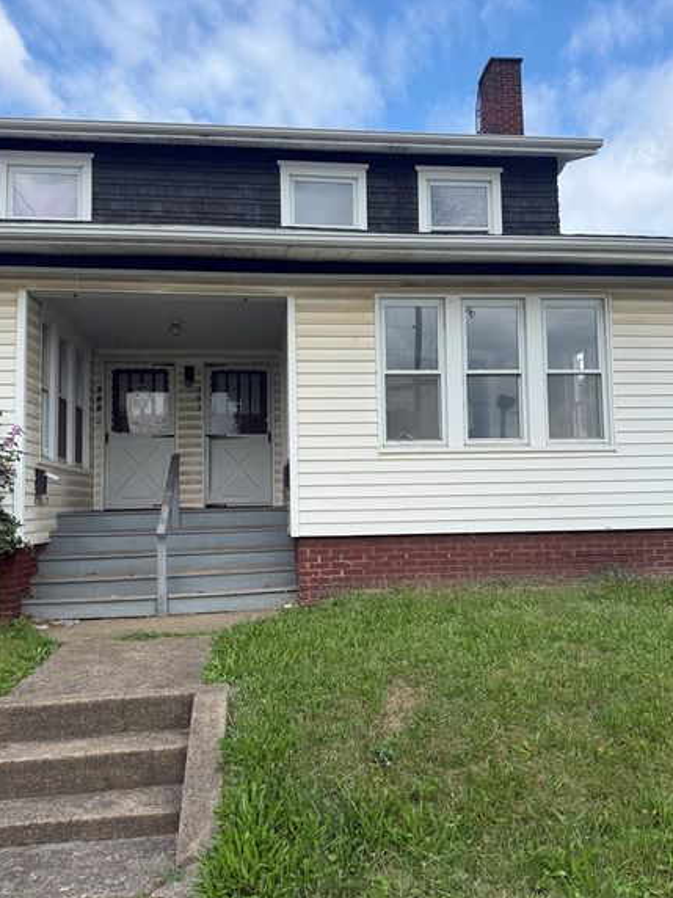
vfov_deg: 63.4
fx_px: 726
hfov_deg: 49.7
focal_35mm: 28
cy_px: 445
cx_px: 353
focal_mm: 6.76
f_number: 1.78
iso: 80
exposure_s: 1/2169
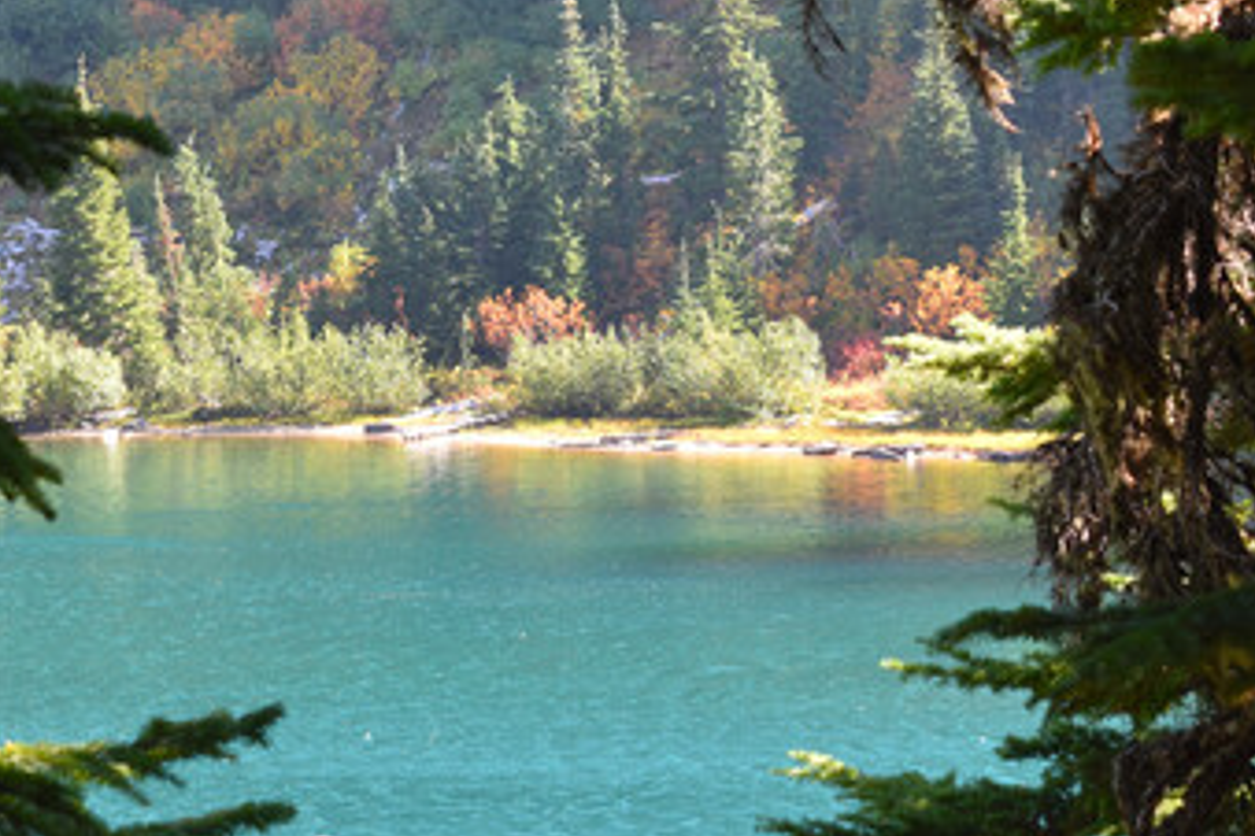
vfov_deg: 9.4
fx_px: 5085
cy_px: 370
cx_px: 563
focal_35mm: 146
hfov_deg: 14.1
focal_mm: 55
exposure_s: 1/60
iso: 250
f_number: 8
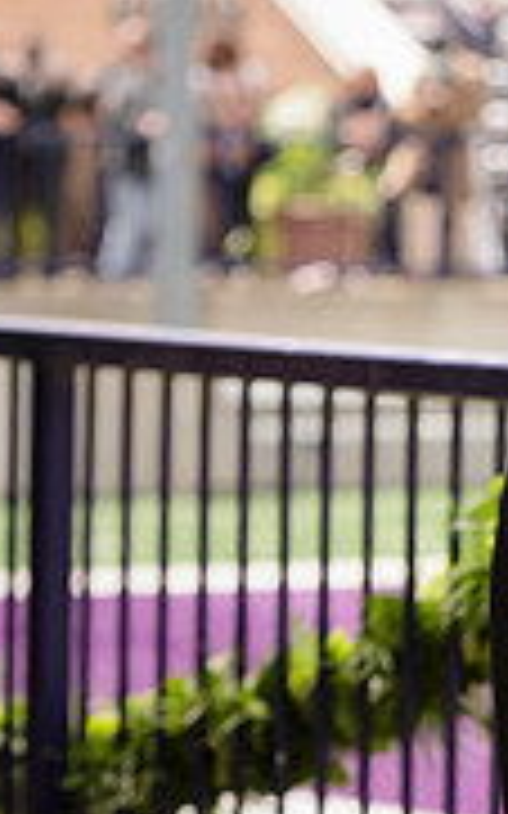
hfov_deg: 3.6
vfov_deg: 5.8
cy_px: 146
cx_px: 1164
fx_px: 7981
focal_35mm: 360
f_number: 5.6
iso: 400
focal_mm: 110
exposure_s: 1/500
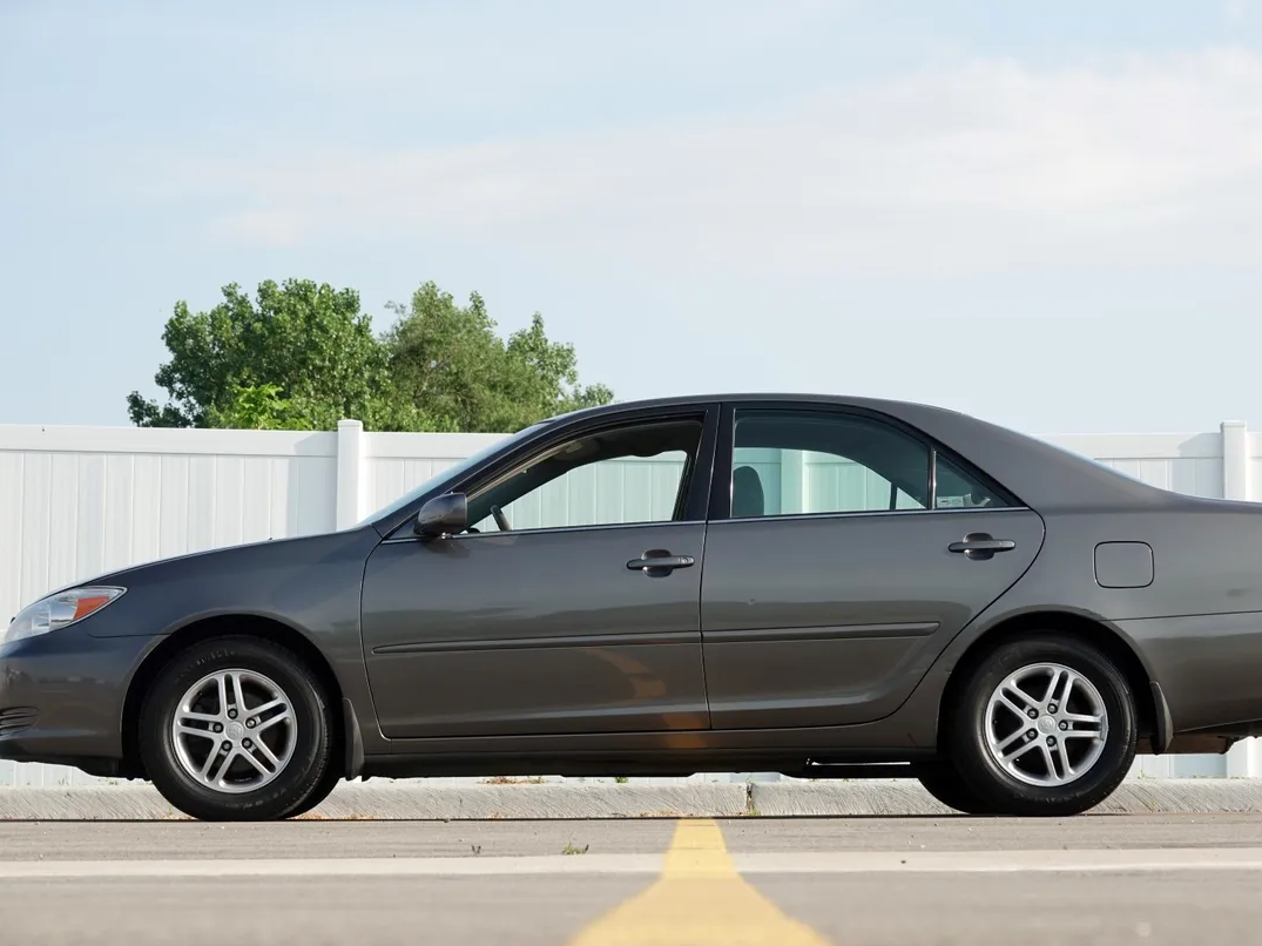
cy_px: 474
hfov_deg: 17.4
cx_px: 670
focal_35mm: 113
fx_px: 4119
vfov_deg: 13.1
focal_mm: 38.04
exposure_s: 1/500
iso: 100
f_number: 4
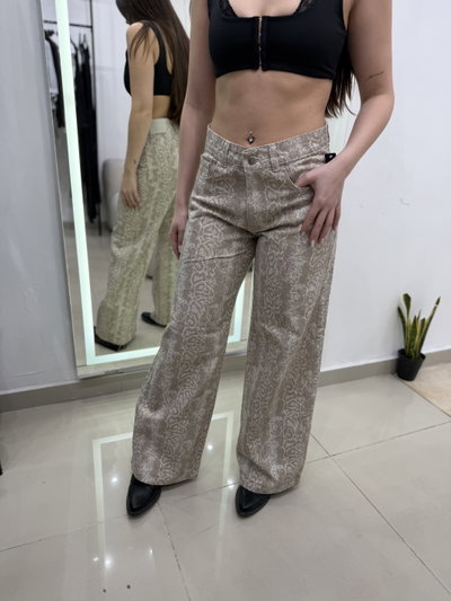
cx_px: 226
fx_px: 417
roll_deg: -4.5
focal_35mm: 24
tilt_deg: -21.4
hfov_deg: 56.8
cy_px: 300
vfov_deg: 71.6
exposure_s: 1/100
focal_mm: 6.76
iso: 80
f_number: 1.78
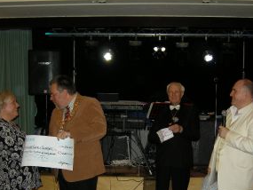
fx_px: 409
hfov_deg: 34.3
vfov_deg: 25.8
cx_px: 141
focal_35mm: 56
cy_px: 140
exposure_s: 1/60
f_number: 2.7
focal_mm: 7.5
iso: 109
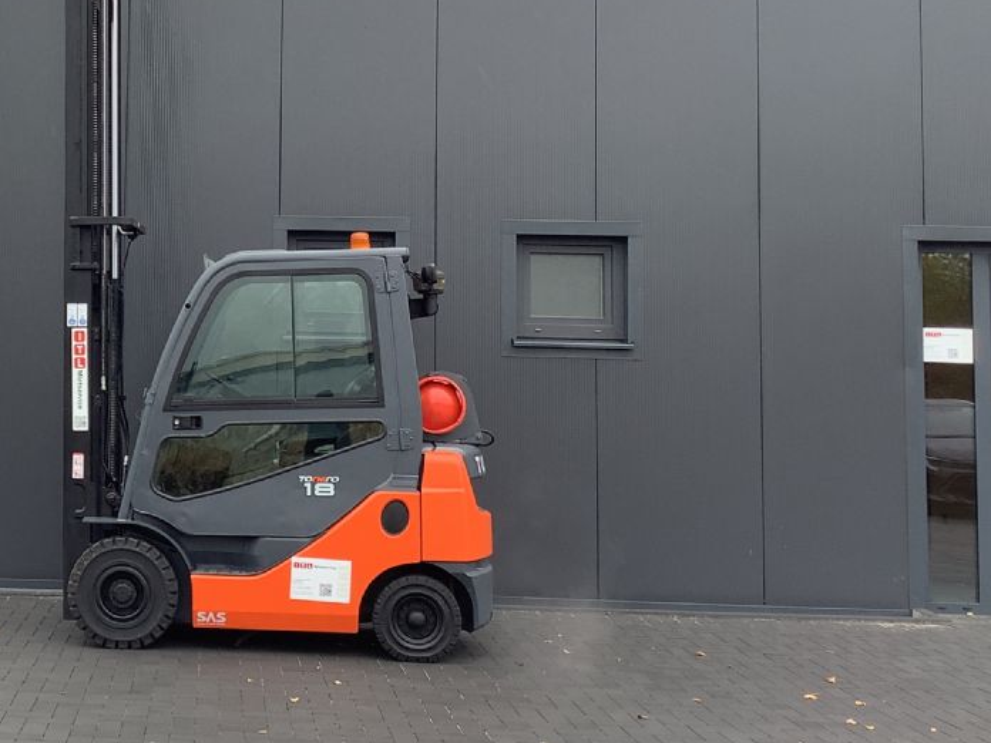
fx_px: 1632
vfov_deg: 25.4
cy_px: 211
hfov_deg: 32.3
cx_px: 125
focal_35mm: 57
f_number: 2.4
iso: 25
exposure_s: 1/210
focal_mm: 3.3
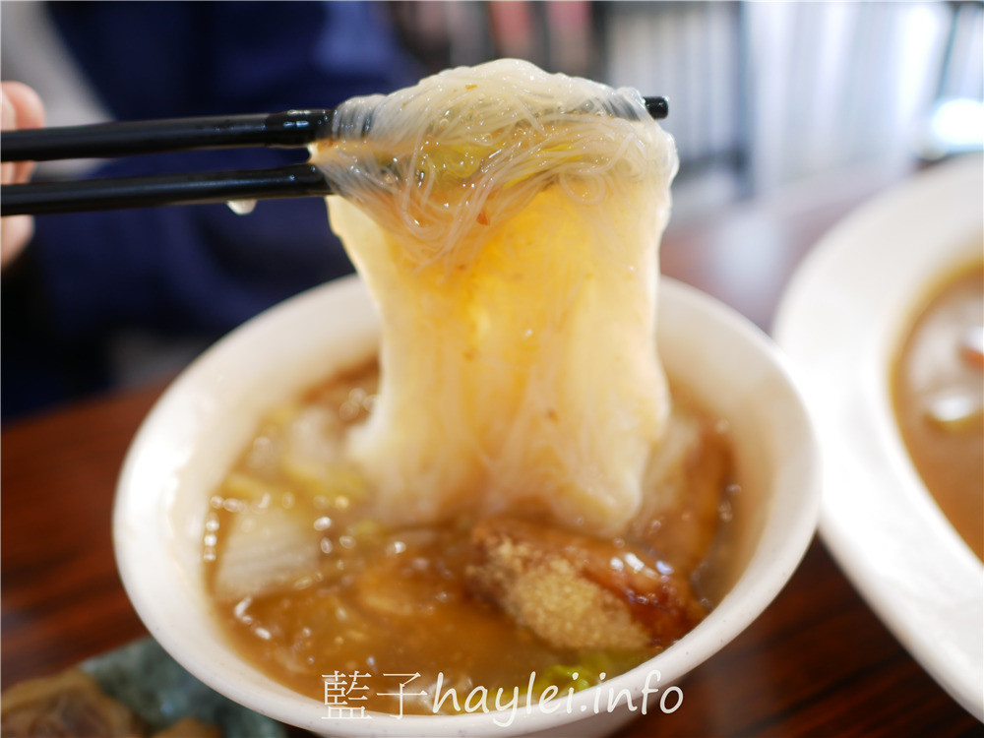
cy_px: 369
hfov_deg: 60.0
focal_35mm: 30
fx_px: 853
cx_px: 492
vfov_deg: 46.8
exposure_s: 1/80
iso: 200
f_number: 1.7
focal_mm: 15
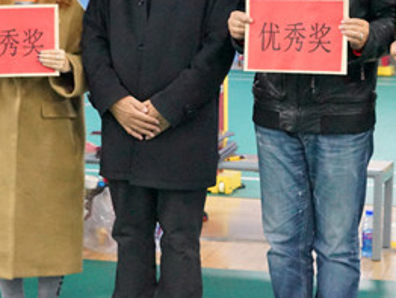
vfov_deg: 13.5
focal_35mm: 110
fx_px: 1260
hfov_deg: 17.9
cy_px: 101
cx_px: 207
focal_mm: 50
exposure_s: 1/160
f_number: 5.6
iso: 12800
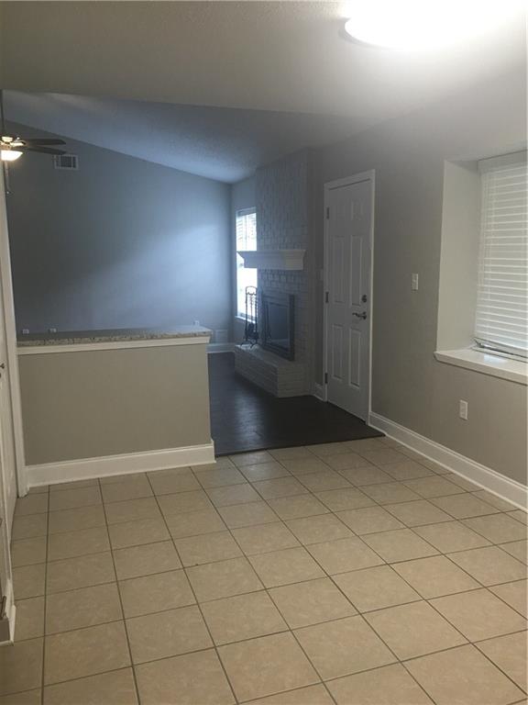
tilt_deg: -7.6
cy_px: 352
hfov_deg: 48.2
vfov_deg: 61.7
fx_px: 590
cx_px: 264
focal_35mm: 29
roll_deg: +1.4
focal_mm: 4.15
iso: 32
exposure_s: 1/30
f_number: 2.2
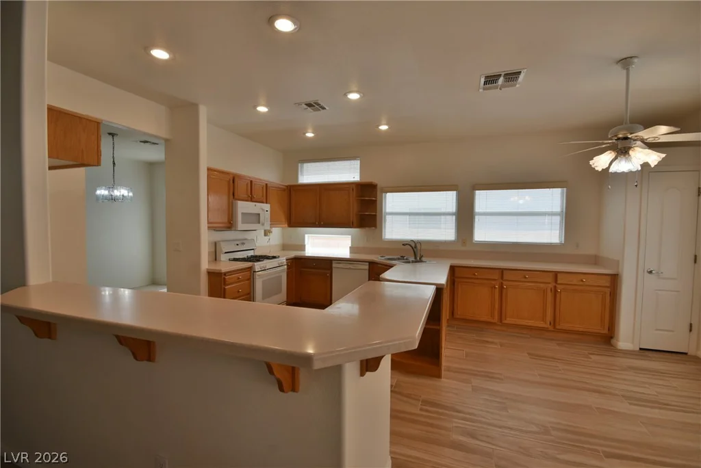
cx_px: 350
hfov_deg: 100.4
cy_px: 234
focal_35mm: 15
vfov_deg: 77.4
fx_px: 292
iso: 1000
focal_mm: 10
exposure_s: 1/125
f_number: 7.1
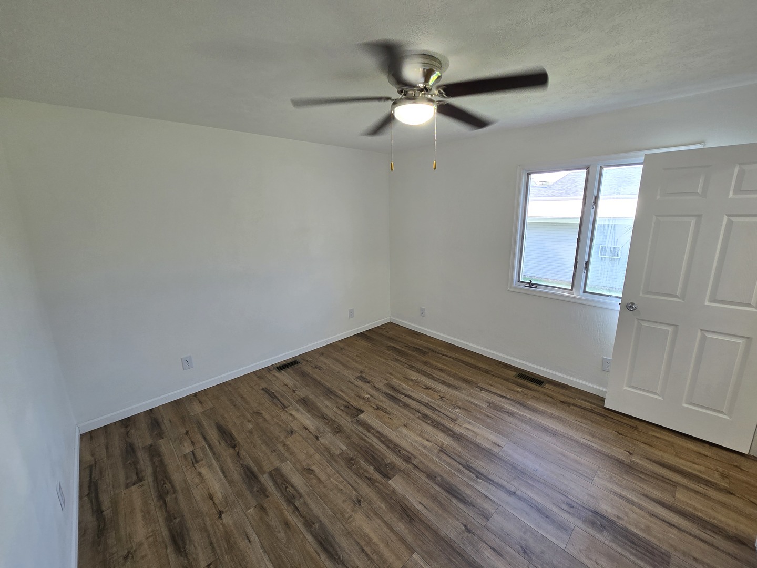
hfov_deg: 106.2
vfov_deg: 89.9
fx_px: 284
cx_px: 378
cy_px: 284
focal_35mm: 13
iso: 64
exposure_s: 1/60
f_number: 2.2
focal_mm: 2.2
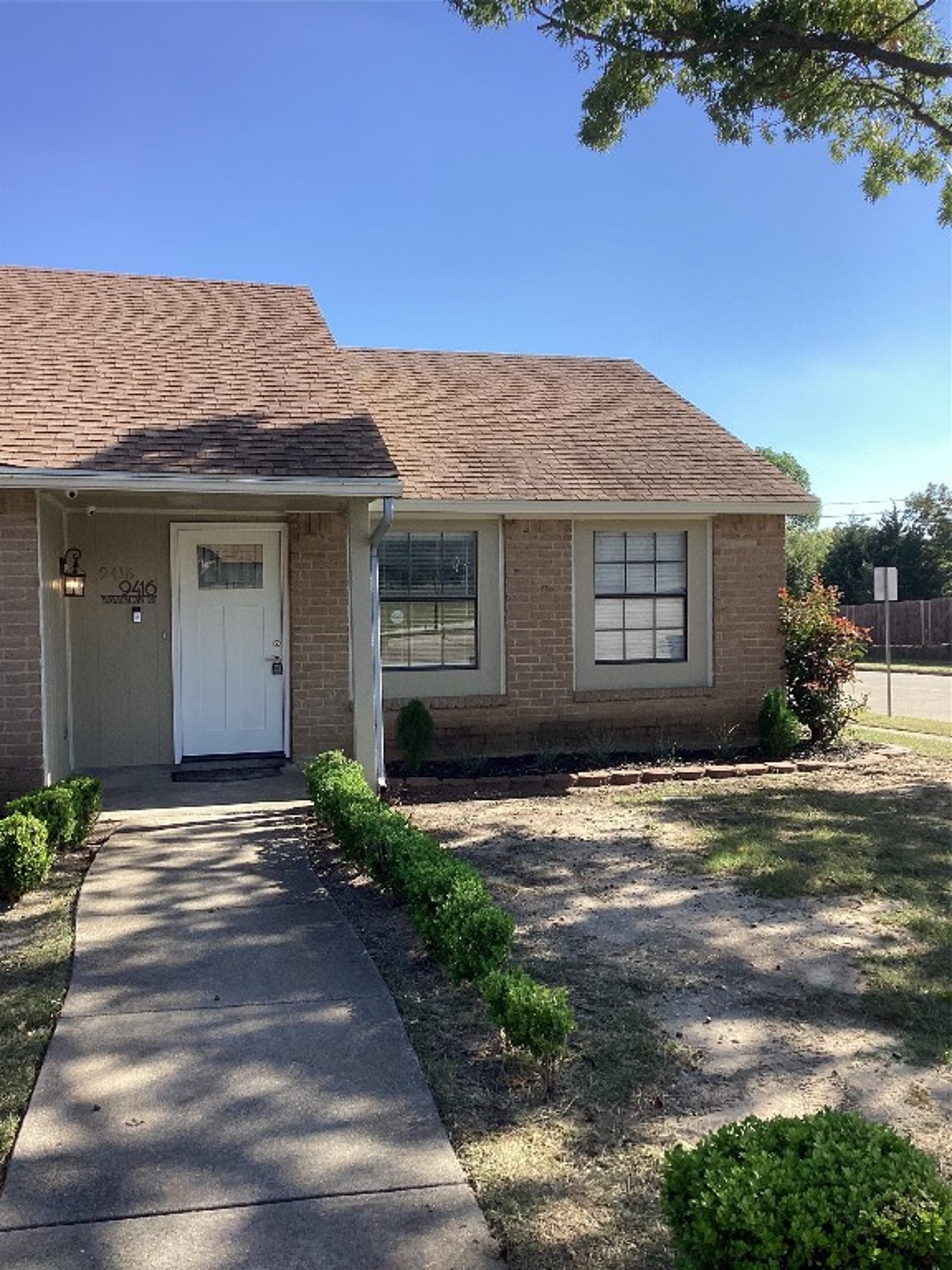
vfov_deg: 58.4
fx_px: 1137
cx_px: 476
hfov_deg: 45.4
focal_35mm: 31
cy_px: 635
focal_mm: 3.3
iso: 25
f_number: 2.4
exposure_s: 1/876
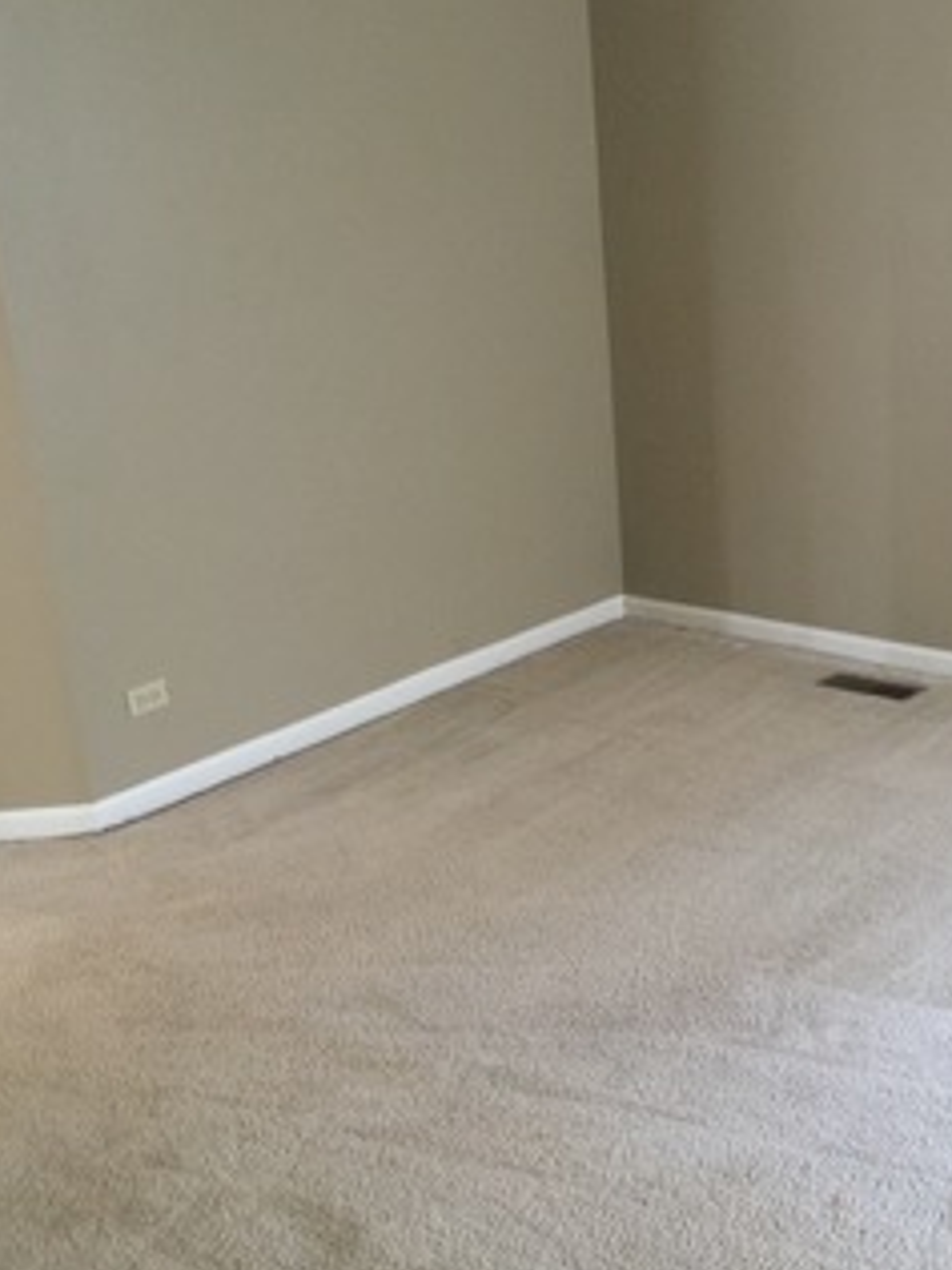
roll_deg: +4.5
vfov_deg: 42.9
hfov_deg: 32.8
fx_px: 1613
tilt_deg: -17.6
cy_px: 691
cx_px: 574
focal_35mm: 44
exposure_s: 1/4
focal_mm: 4.15
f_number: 2.2
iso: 64
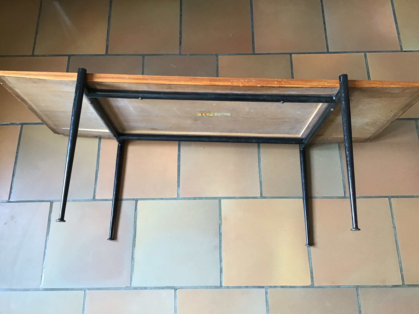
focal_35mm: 31
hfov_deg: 58.4
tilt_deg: -72.6
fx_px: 375
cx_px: 210
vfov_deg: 45.4
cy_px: 157
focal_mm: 3.3
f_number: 2.4
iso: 50
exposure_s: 1/33
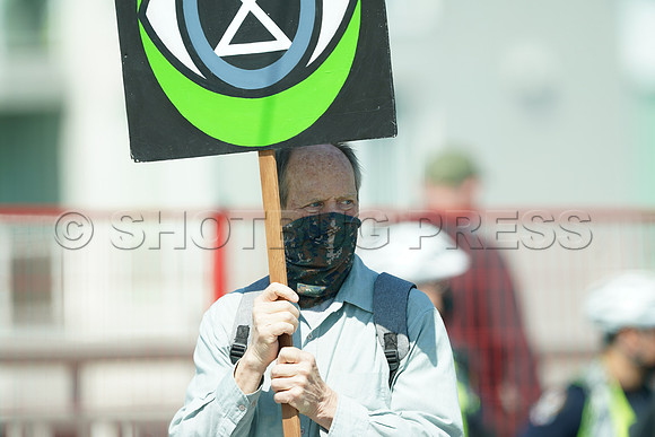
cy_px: 218
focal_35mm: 840
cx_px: 328
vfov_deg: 1.6
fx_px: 15286
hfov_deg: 2.5
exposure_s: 1/320
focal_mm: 840
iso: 160
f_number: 6.3
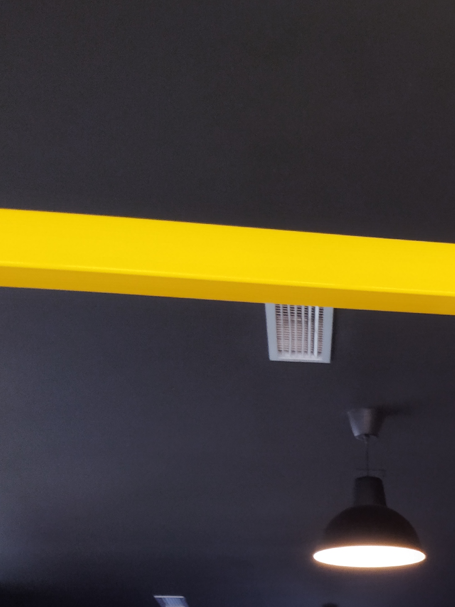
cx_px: 603
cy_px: 641
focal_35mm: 75
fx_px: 1314
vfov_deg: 24.5
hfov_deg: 18.2
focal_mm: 4.71
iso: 265
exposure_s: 1/33
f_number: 1.79
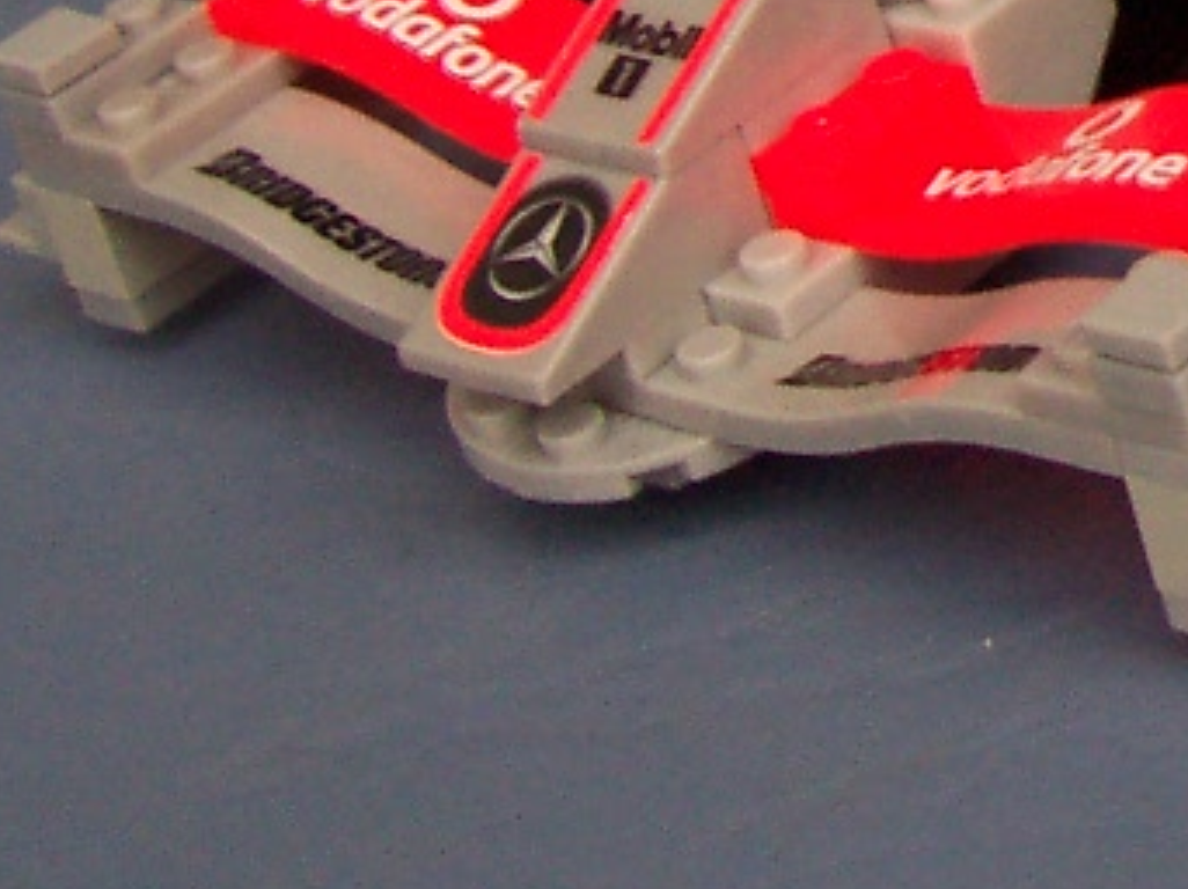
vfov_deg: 10.8
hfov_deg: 13.9
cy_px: -583
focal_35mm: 130
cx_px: 1966
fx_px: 4458
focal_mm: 5.6
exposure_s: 1/30
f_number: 2.8
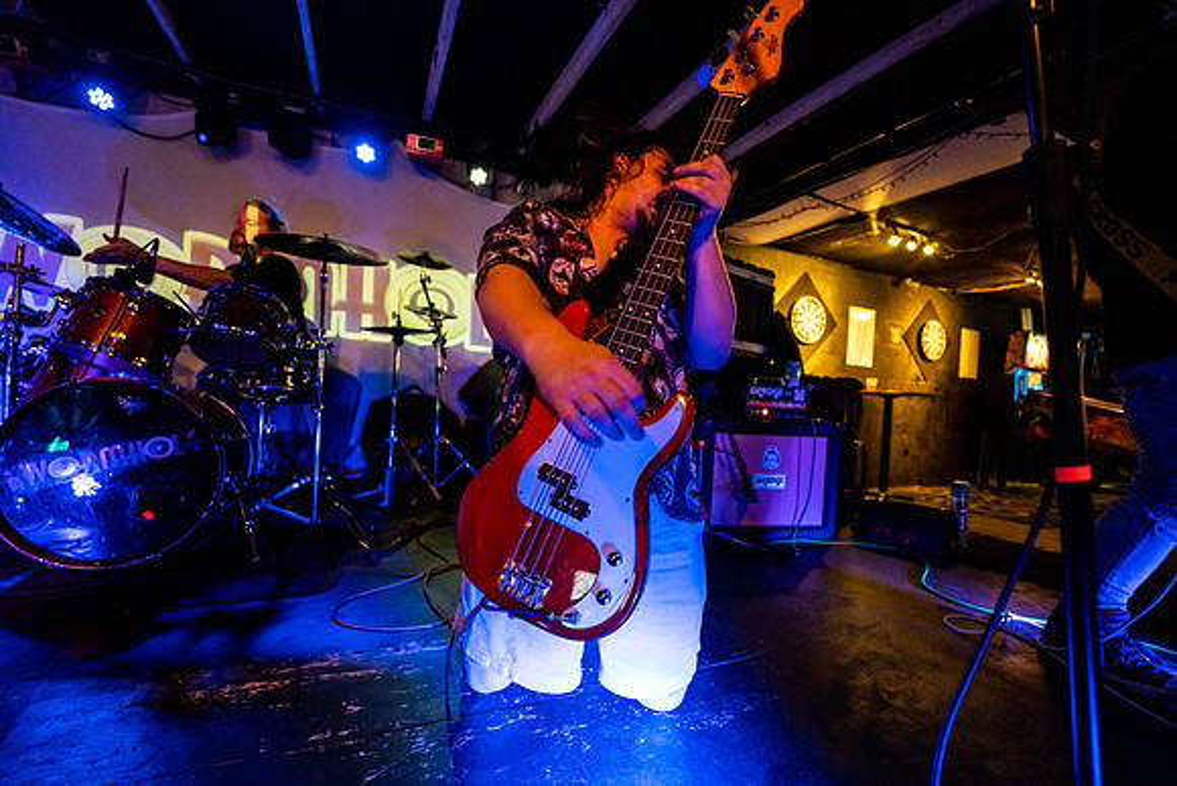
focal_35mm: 14
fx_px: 458
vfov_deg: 81.2
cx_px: 588
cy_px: 393
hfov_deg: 104.2
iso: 3200
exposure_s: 1/160
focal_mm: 14
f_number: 2.8
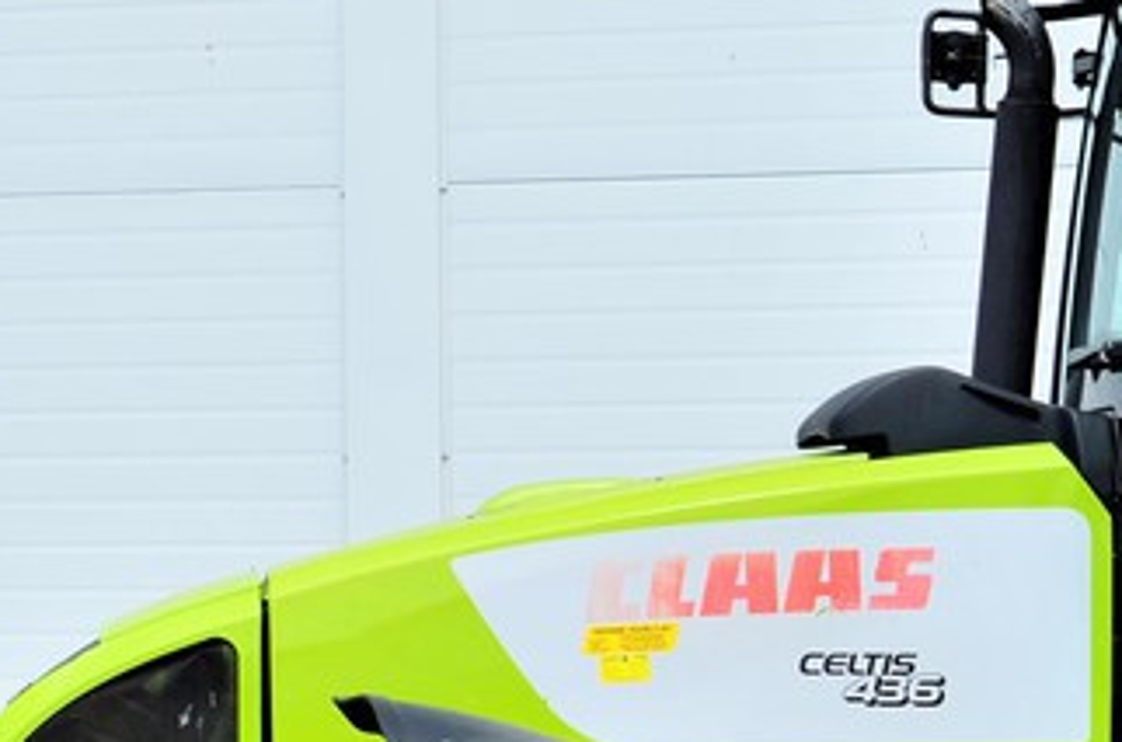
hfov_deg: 13.5
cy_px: 812
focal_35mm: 149
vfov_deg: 9.1
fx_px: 4632
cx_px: 1237
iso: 125
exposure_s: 1/400
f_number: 7.1
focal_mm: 25
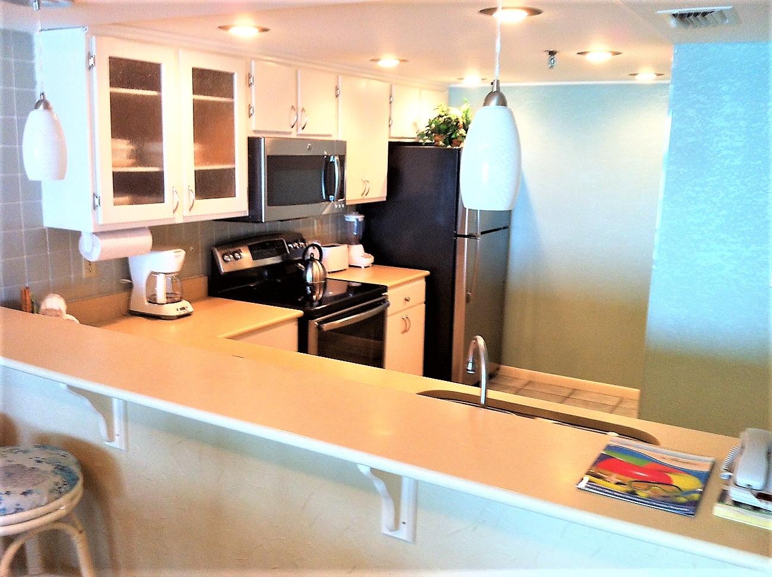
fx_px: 779
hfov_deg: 52.7
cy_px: 288
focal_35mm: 35
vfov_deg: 40.6
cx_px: 386
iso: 125
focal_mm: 3.85
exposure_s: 1/17
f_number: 2.8
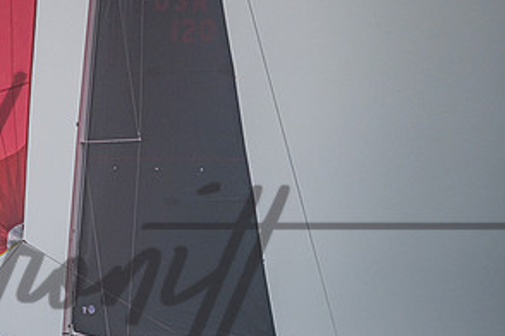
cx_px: 43
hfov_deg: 2.5
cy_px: 267
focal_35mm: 820
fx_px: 11502
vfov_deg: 1.7
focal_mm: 400
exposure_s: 1/6400
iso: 320
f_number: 5.6
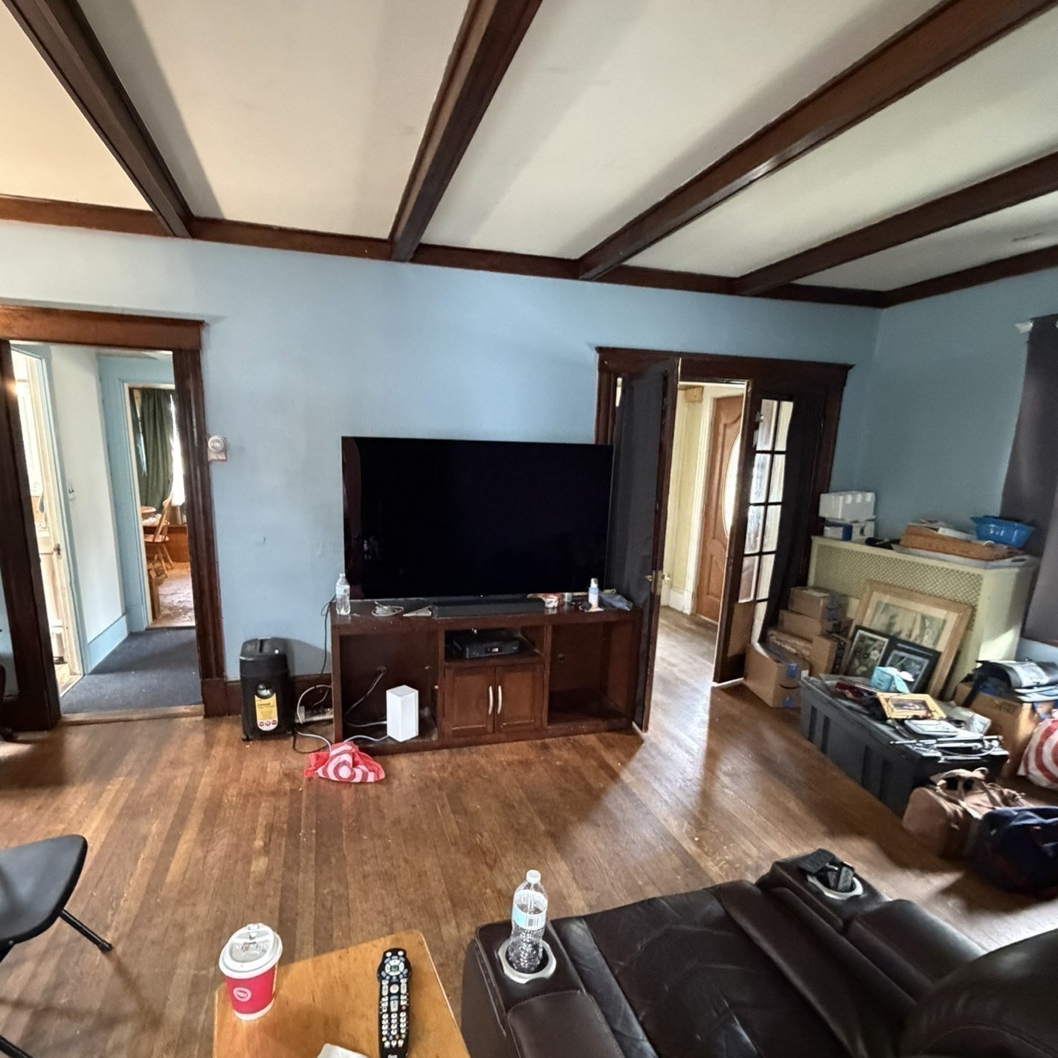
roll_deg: -1.6
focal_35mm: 18
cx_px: 493
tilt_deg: -11.1
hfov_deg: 80.6
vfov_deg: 80.4
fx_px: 622
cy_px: 593
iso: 1250
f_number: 2.2
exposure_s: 1/60
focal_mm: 2.22
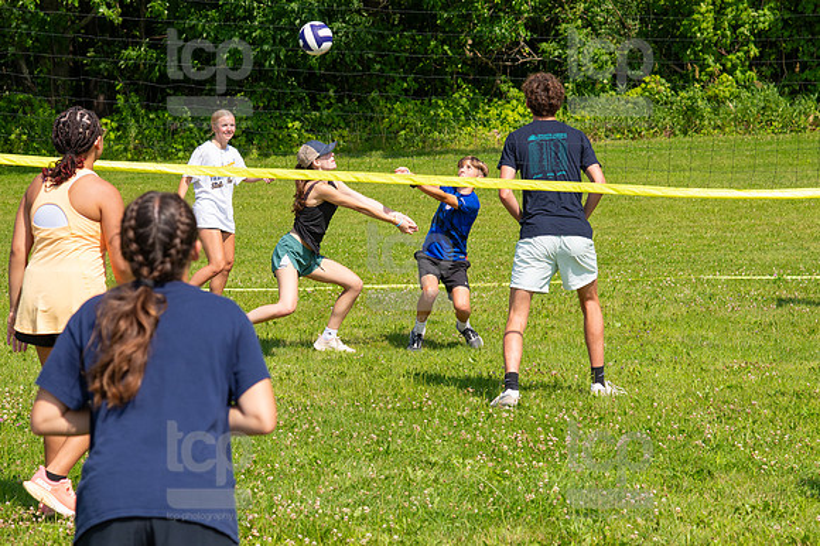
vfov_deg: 11.7
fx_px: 2663
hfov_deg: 17.5
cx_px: 410
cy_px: 273
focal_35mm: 117
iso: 200
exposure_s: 1/800
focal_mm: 78
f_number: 5.6
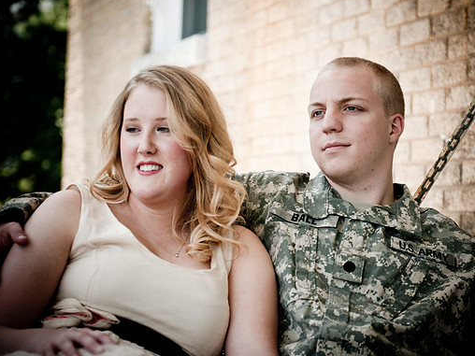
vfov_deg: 12.9
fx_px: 1578
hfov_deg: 17.1
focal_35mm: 115
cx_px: 267
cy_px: 177
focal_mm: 70
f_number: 2.8
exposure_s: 1/1000
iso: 200
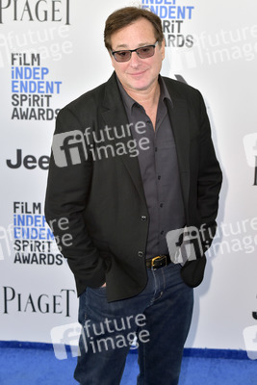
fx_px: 749
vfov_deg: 28.8
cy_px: 192
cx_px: 128
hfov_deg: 19.5
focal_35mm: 70
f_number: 6.3
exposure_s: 1/320
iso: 500
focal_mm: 70
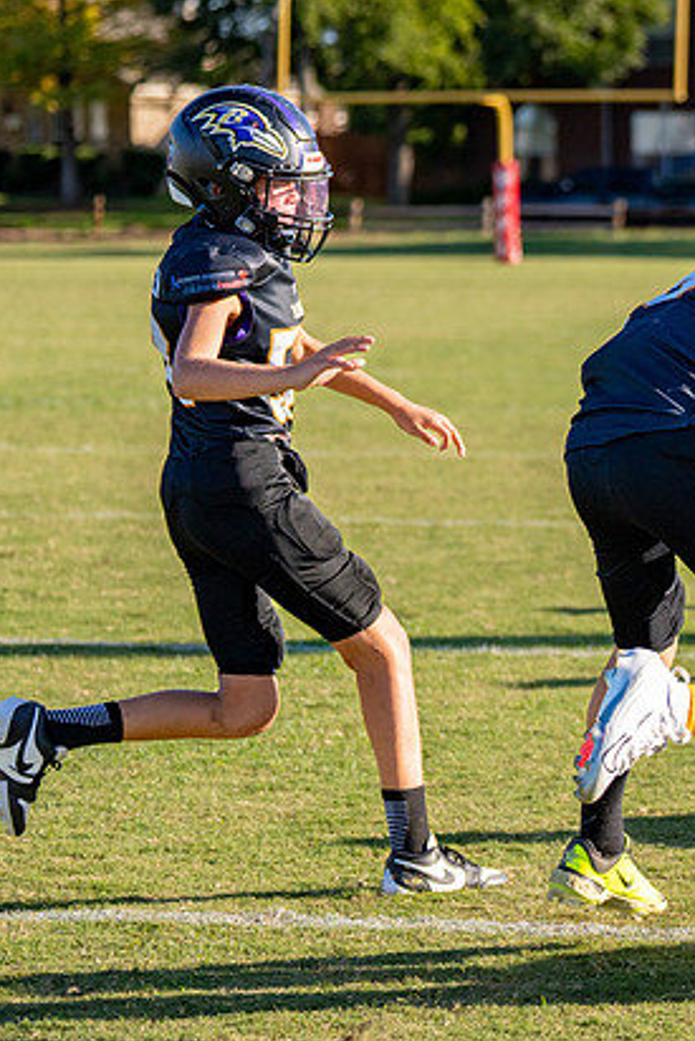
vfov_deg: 13.3
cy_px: 553
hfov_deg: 8.8
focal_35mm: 154
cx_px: 833
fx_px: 4455
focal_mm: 70
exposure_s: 1/4000
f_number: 2.8
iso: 160
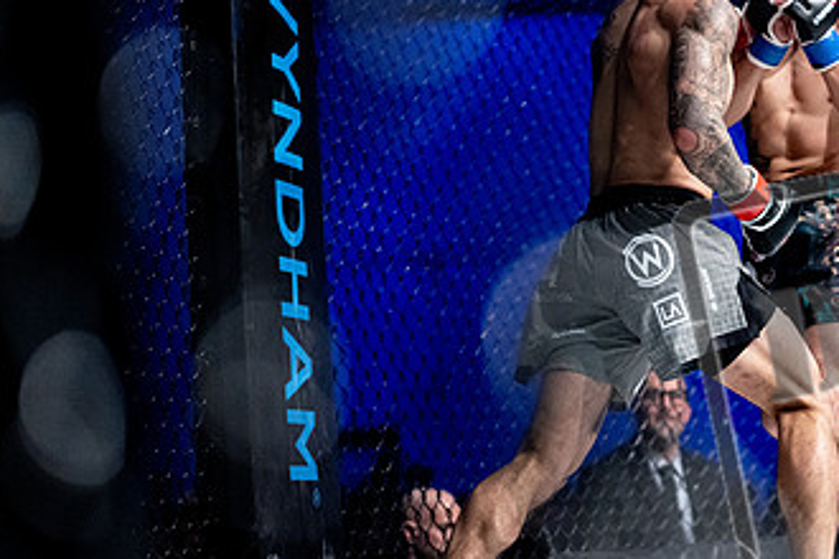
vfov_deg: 15.5
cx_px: 679
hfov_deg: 22.8
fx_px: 2051
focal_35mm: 88
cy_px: 245
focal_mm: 50
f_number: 2
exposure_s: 1/1250
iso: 3200
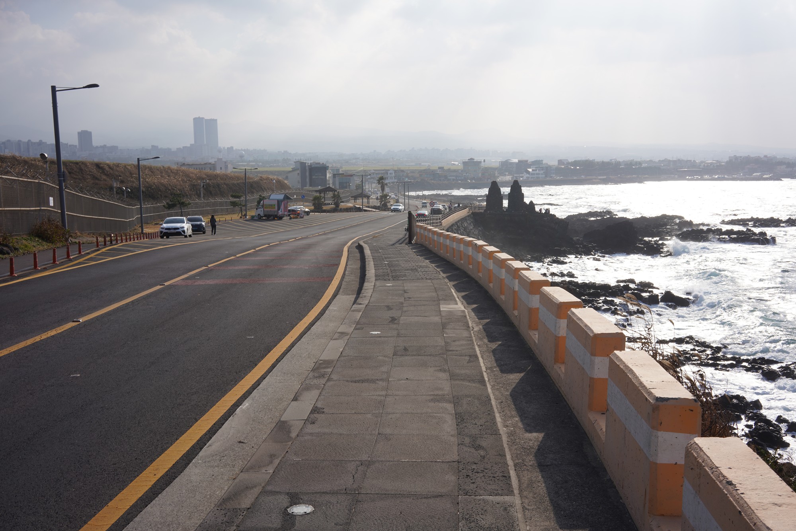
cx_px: 398
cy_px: 266
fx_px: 774
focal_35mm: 35
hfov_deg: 54.4
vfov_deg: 37.9
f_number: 14
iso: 100
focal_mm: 35
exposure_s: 1/100
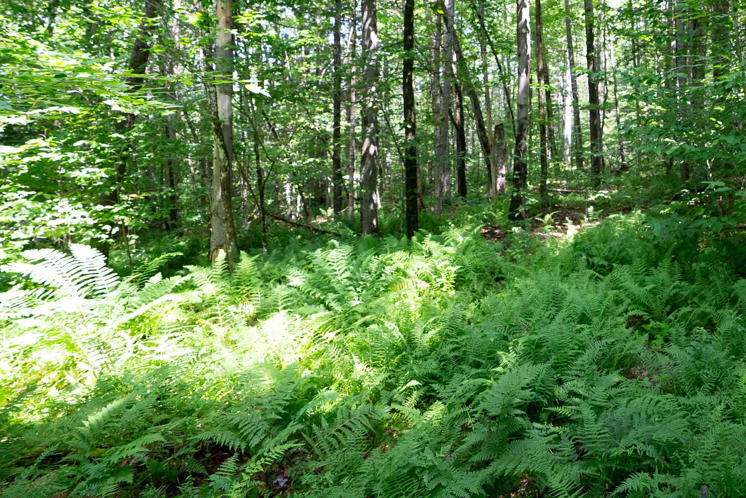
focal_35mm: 26
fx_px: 539
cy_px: 154
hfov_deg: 64.6
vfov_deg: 48.5
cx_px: 572
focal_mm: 16
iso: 800
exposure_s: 1/160
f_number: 4
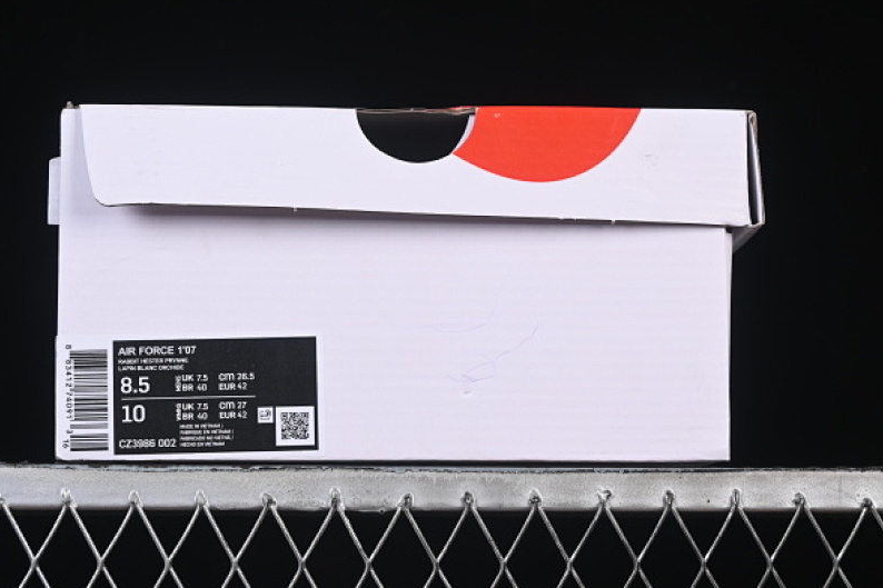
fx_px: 2501
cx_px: 409
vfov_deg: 13.4
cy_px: 218
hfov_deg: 20.0
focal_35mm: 102
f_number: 8
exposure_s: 1/80
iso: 160
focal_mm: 50
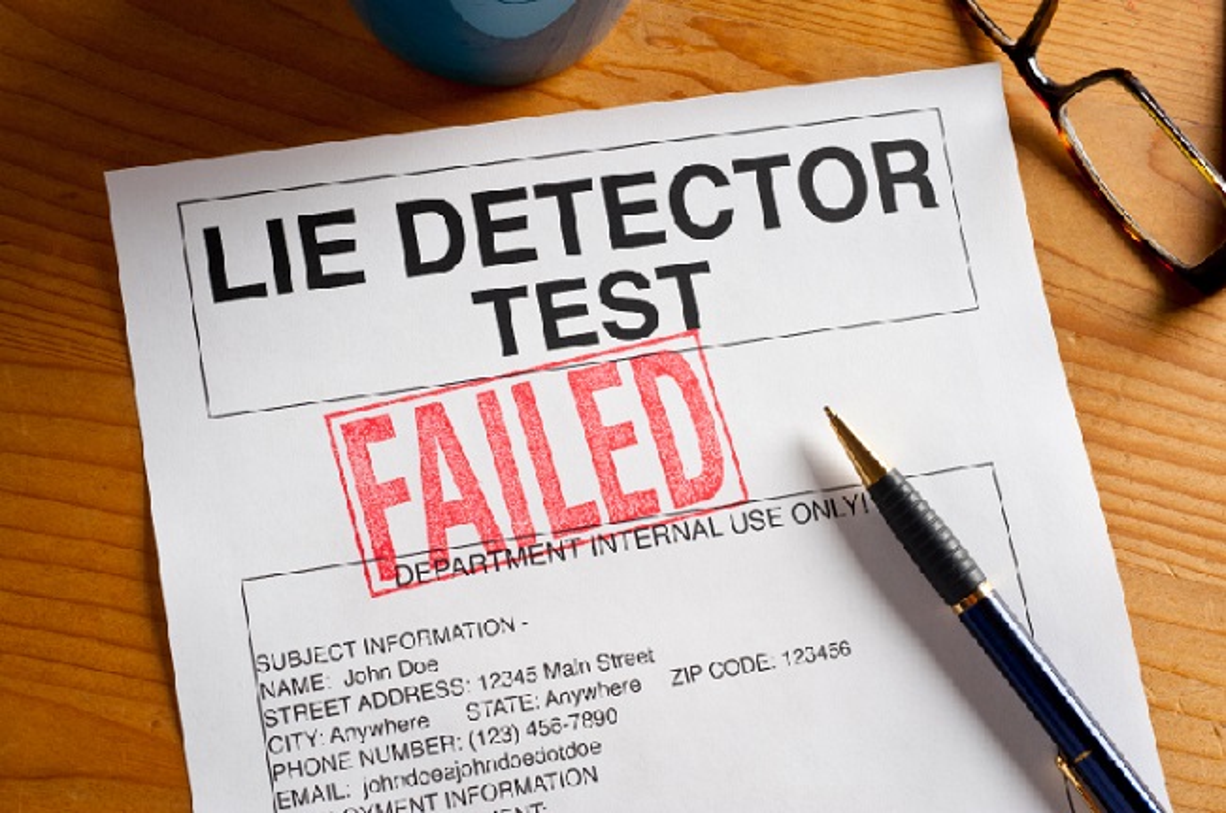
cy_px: 406
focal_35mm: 50
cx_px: 613
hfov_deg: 39.7
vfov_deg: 26.9
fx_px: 1700
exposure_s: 1/60
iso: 200
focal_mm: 50
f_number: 8
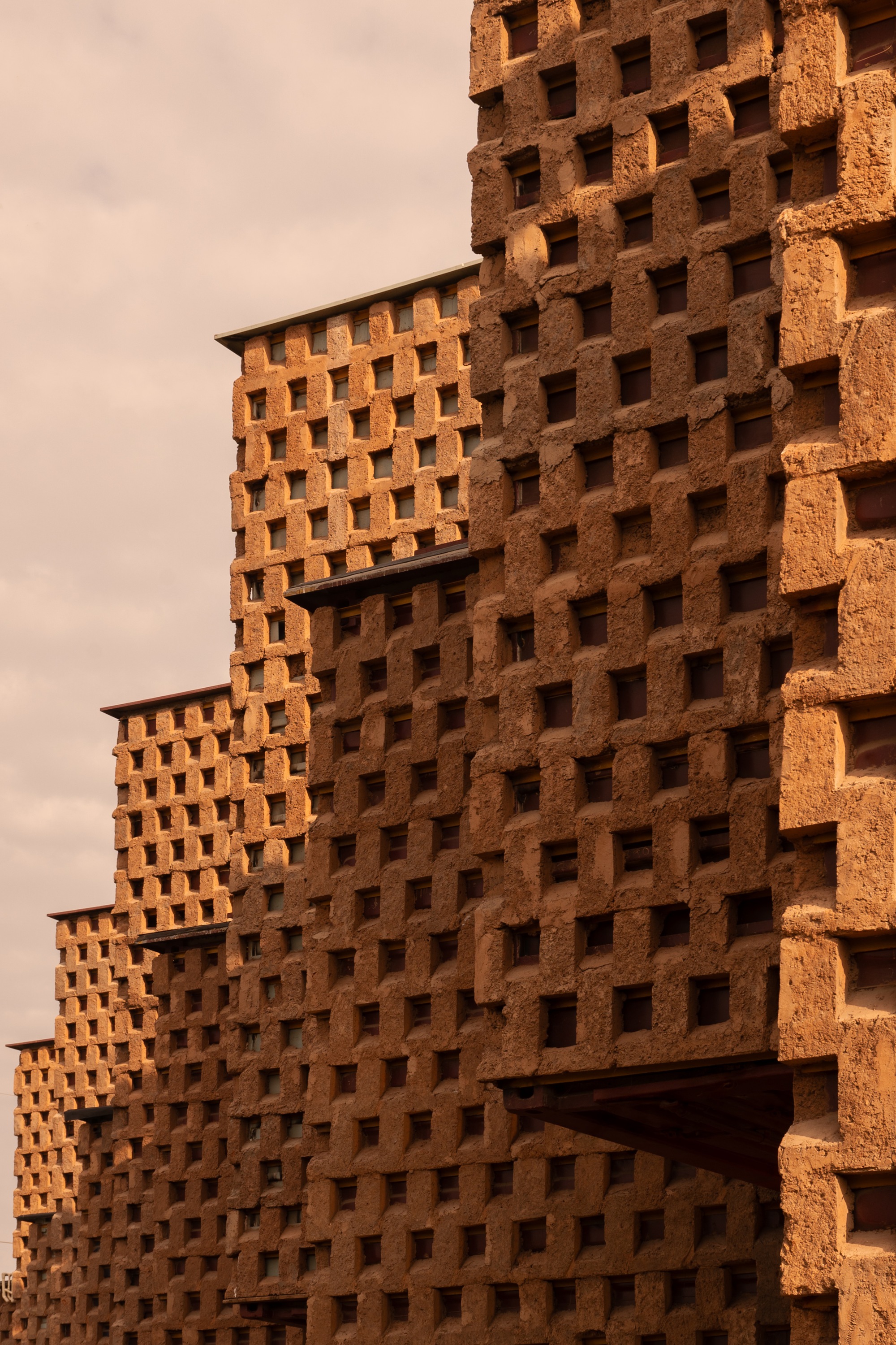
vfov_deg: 28.1
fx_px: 2688
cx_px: 448
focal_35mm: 72
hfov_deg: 18.9
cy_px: 672
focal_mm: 48
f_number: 11
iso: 100
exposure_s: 1/125
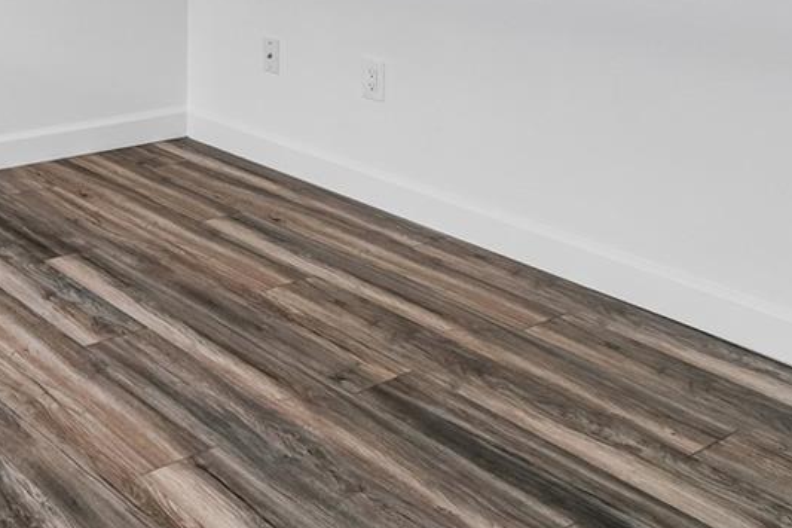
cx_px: -79
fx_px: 990
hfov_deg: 36.8
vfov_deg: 25.3
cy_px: -178
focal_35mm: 45
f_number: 8
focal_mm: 10
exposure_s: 1/10
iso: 100
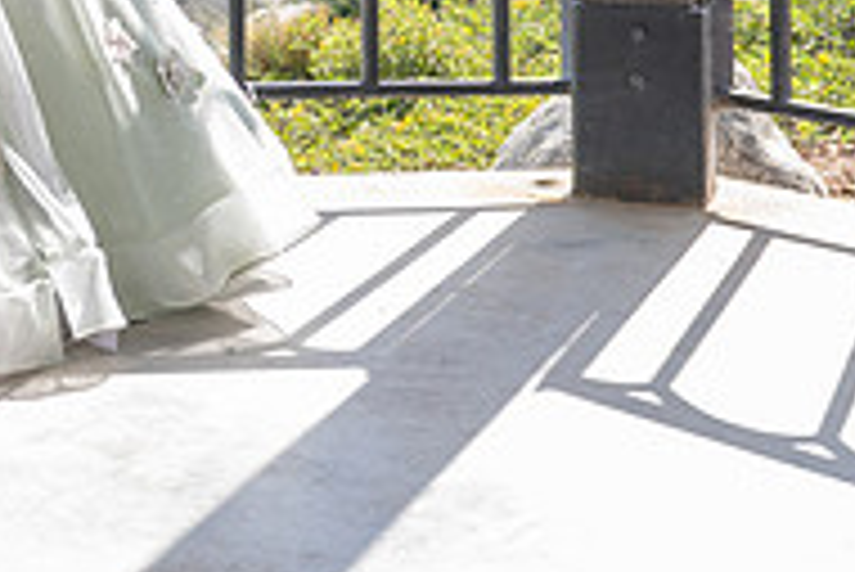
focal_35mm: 98
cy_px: -398
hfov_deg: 19.9
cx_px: -90
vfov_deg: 12.9
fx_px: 2329
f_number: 5
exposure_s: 1/250
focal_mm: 24
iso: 200
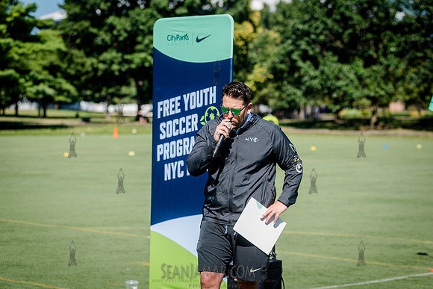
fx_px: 1263
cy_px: 144
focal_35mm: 105
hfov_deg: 19.5
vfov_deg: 13.0
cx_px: 216
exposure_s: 1/1250
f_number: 4
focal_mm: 105
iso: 250
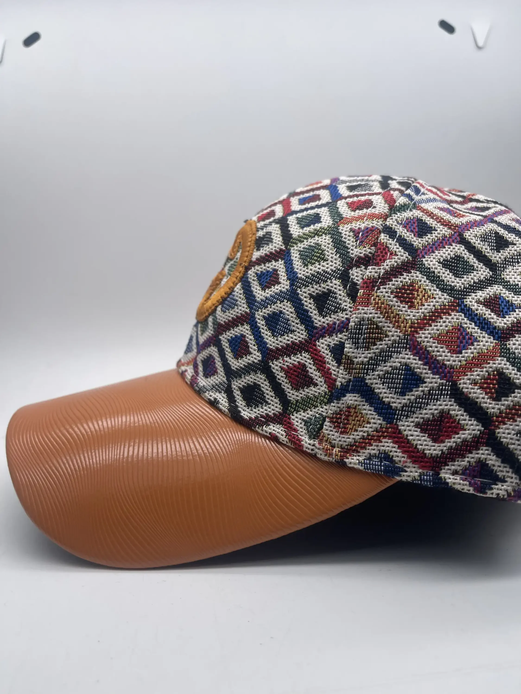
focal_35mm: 25
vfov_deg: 69.4
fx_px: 502
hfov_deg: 54.9
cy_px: 347
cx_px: 260
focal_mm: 5.1
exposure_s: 1/916
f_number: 1.6
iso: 32
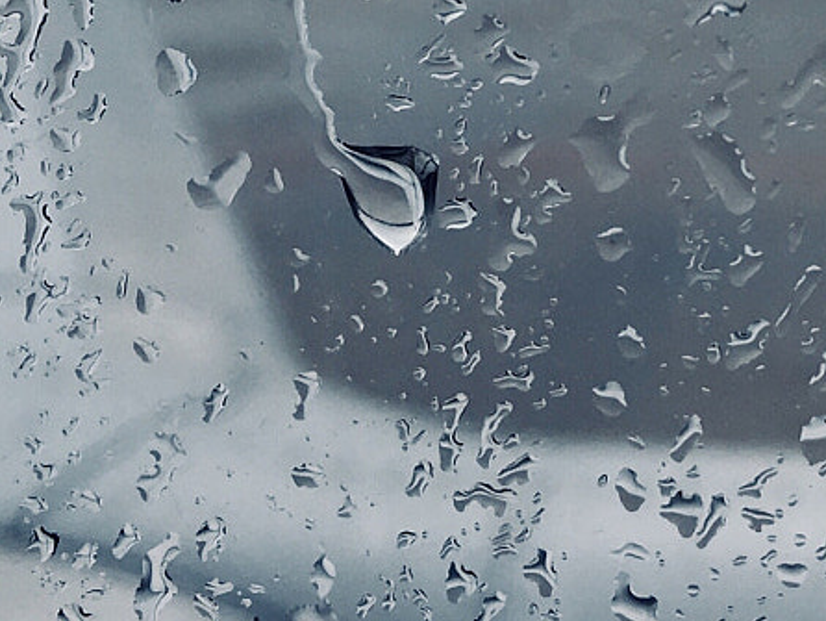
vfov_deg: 13.7
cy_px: -209
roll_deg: -0.2
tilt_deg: -0.3
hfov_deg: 18.4
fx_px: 2483
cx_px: 845
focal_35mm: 104
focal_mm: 4.15
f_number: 2.2
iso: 25
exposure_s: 1/163
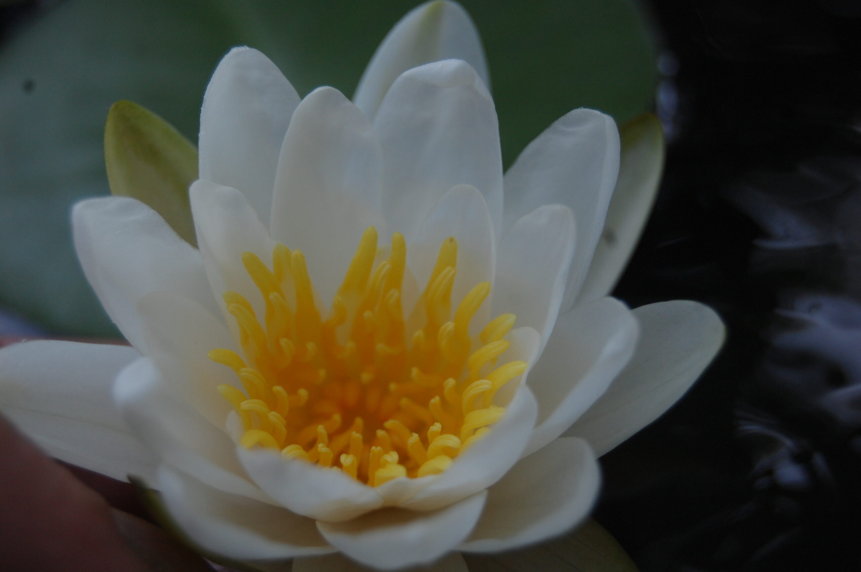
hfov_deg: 24.6
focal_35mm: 82
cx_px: 430
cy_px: 286
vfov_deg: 16.5
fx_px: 1971
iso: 400
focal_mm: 55
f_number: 5.6
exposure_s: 1/500
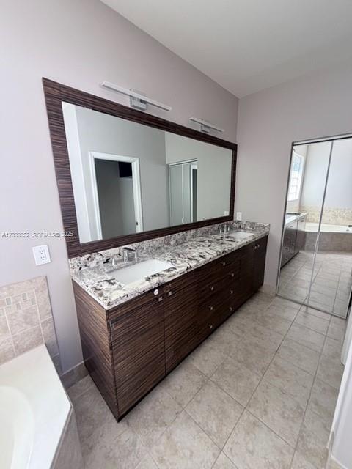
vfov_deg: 102.1
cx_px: 176
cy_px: 234
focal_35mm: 14
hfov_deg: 85.7
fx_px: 190
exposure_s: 1/121
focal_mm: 2.22
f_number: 2.2
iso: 250
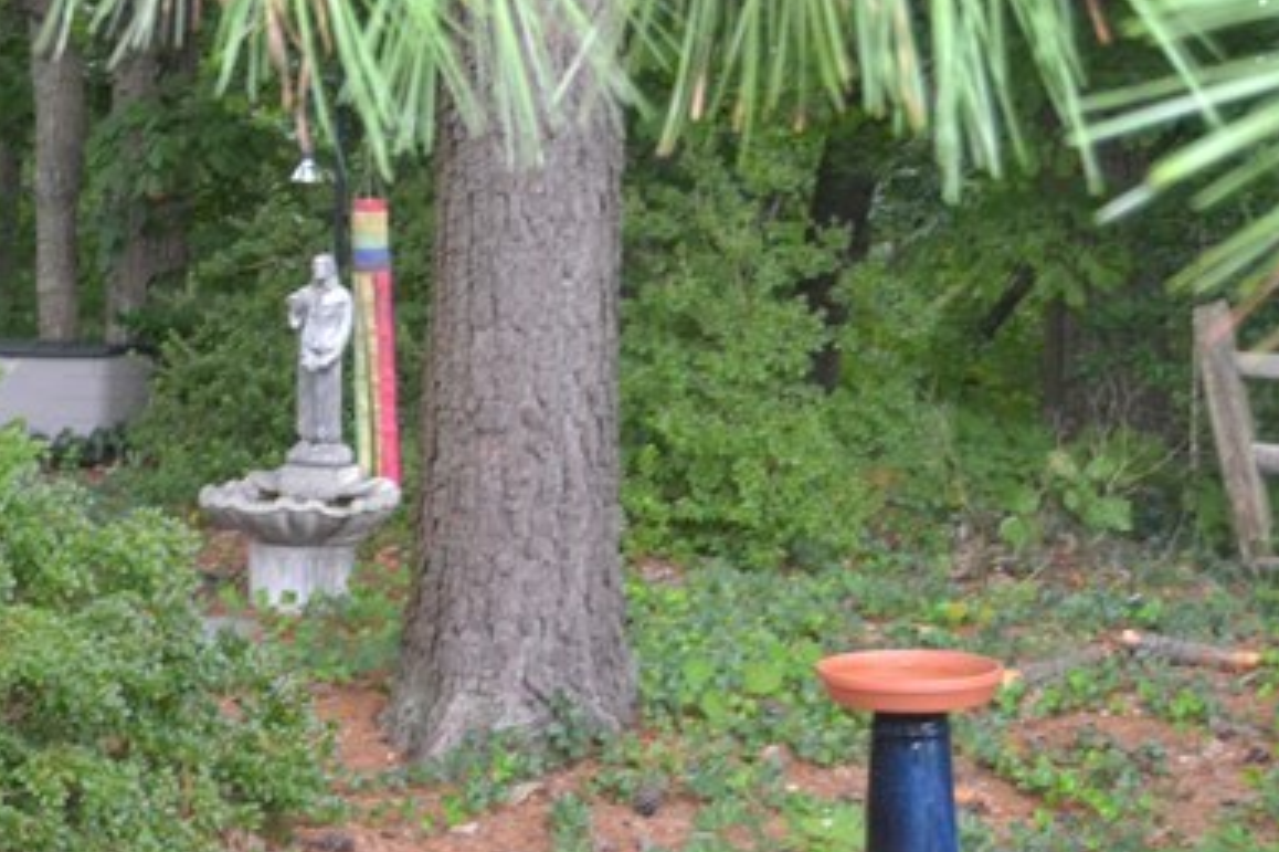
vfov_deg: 17.8
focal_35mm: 76
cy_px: 225
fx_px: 2699
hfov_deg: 24.6
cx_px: -179
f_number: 3.5
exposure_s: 1/60
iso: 1250
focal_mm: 18
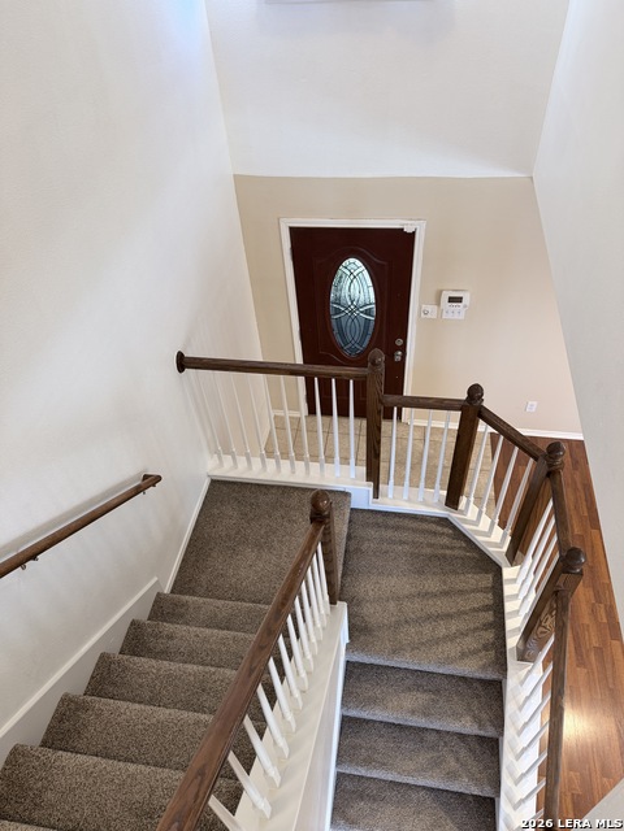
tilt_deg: -46.8
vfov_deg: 71.6
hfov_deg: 56.8
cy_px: 416
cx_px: 312
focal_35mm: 24
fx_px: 577
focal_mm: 6.76
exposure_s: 1/60
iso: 160
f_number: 1.78
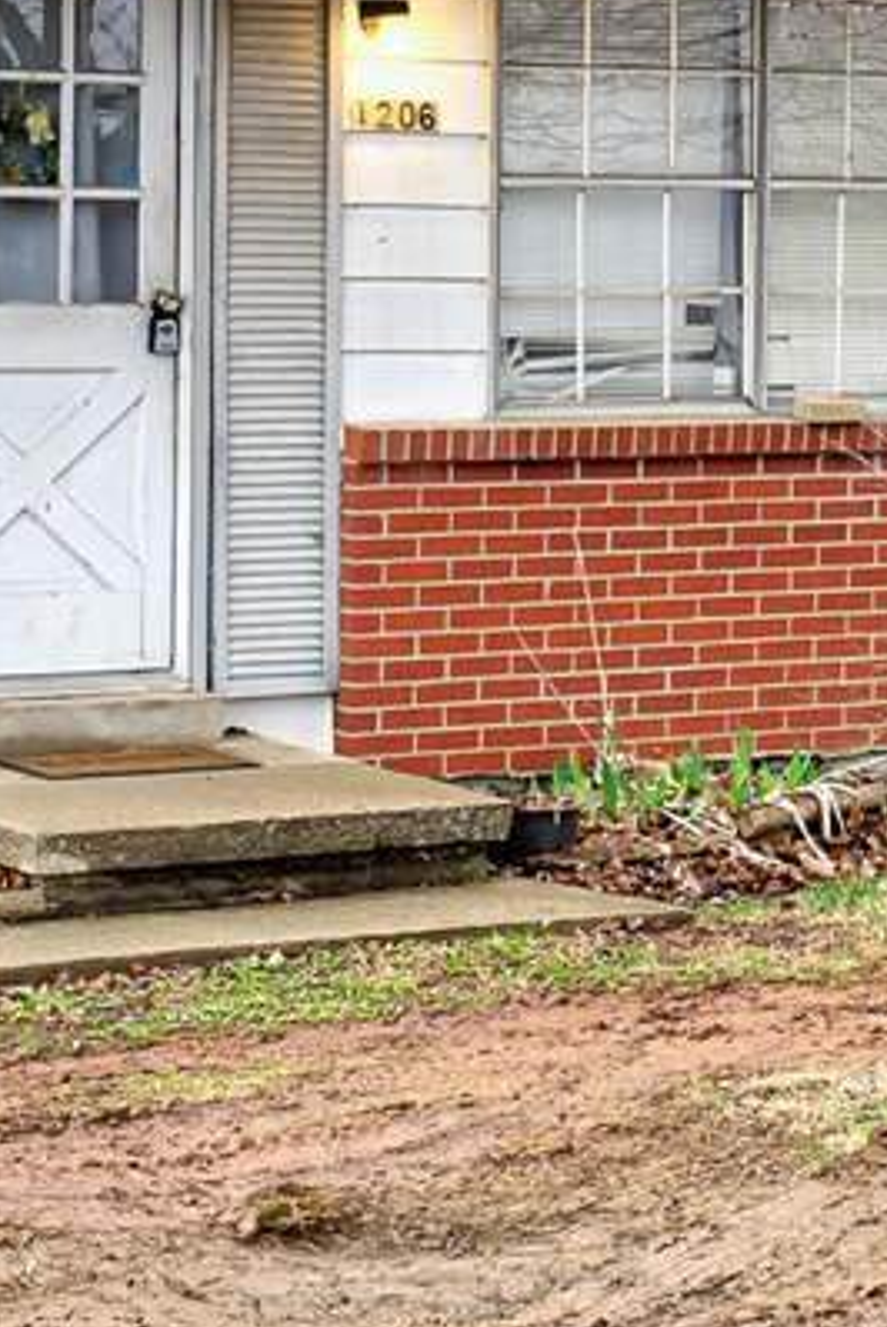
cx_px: 660
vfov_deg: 16.7
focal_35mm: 122
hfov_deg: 11.2
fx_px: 4501
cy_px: 307
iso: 100
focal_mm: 38
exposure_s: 1/8
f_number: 11
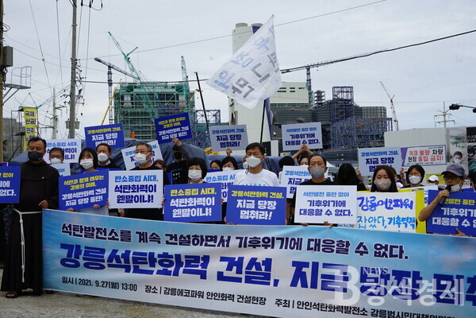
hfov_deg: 47.4
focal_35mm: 41
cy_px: 159
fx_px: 542
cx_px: 238
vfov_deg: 32.6
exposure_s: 1/125
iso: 100
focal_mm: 41
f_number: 11
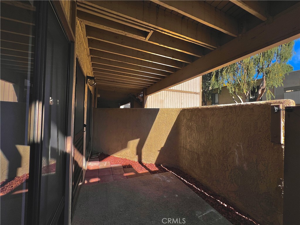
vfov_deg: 89.9
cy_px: 112
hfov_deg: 106.2
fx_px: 113
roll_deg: -1.6
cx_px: 150
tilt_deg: +1.3
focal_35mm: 13
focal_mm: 1.57
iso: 32
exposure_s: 1/861
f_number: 1.8
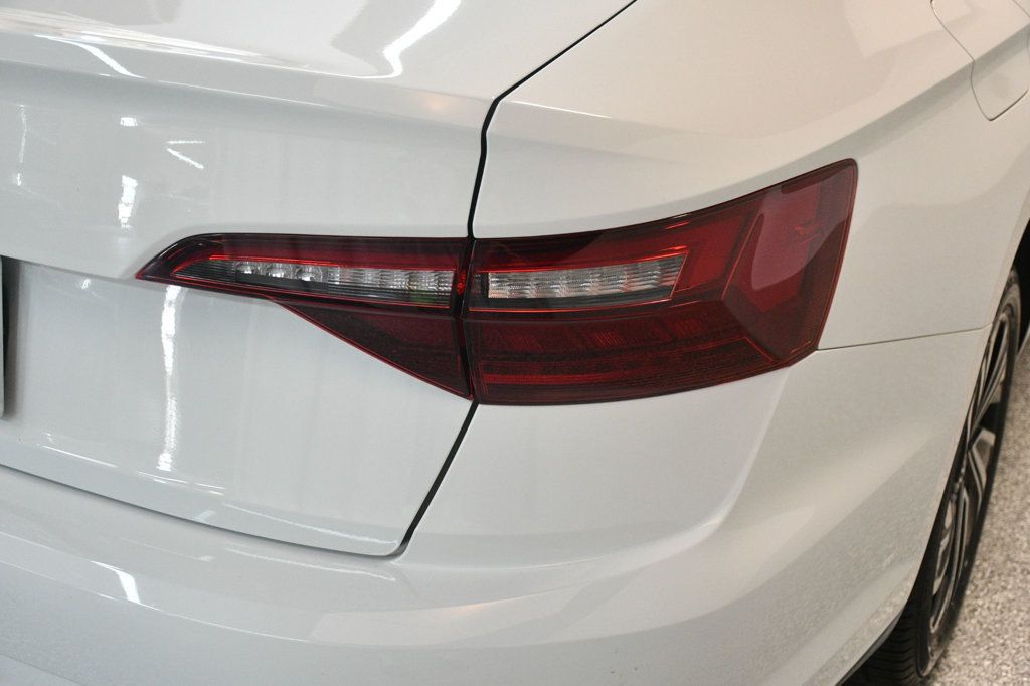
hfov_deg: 43.6
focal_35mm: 45
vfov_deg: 29.8
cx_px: 515
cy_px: 343
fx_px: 1287
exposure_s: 1/125
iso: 1600
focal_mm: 30
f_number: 4
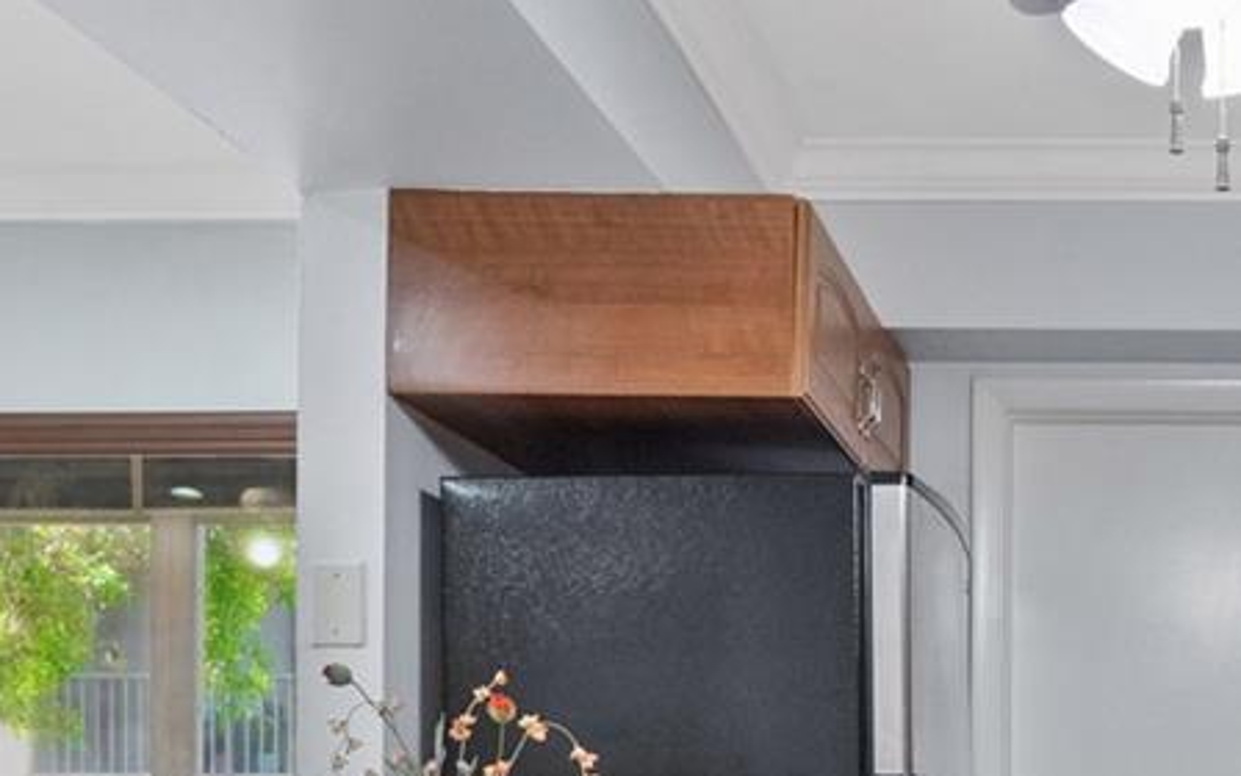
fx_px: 1725
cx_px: 1235
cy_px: 854
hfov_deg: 35.8
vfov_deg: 23.7
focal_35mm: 51
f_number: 8
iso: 12800
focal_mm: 14
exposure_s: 1/30
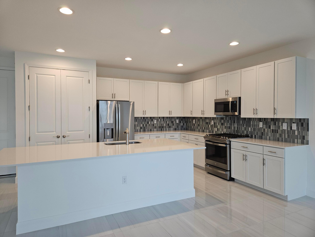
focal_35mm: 23
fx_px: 209
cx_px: 158
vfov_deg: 58.9
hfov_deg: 73.9
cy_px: 118
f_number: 1.8
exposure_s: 1/120
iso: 100
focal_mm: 5.4
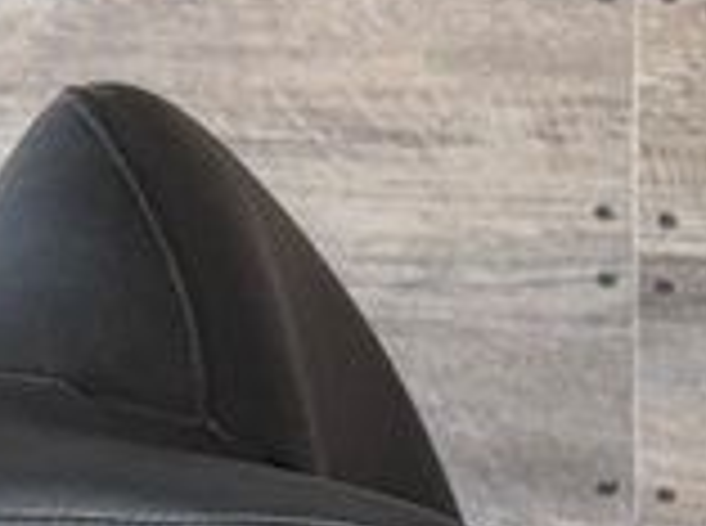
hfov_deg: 12.0
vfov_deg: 8.5
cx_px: 1102
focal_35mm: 157
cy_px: 1299
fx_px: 3195
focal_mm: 6.76
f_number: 1.78
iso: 50
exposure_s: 1/37
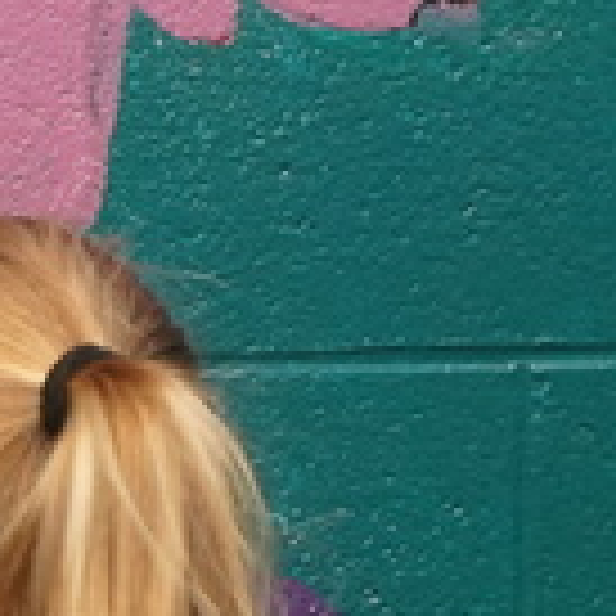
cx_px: -243
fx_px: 3584
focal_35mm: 178
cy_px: 407
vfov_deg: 9.8
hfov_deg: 9.6
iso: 2500
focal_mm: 28
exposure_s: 1/160
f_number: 3.5
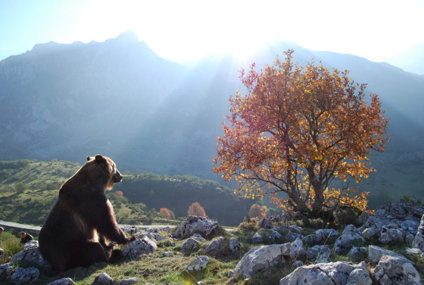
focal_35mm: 27
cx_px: 212
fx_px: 319
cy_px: 142
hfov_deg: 67.3
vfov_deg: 48.1
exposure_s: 1/160
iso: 100
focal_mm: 18
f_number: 6.3
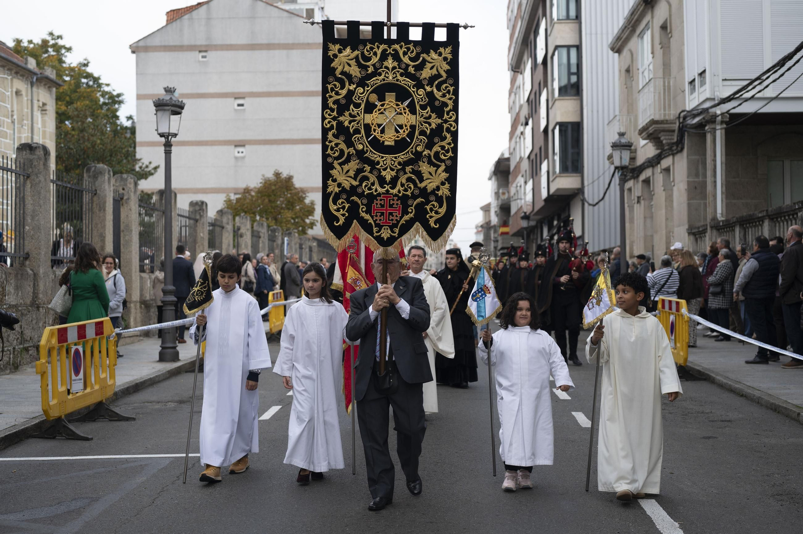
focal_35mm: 50
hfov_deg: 39.6
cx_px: 402
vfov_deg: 27.0
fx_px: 1115
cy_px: 267
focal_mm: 50
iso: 250
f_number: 3.5
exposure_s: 1/1000
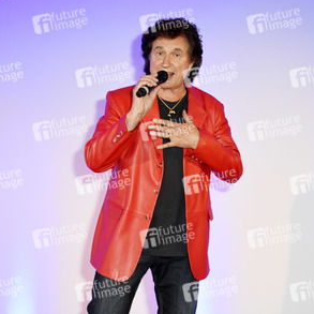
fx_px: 705
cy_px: 155
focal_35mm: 69
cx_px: 182
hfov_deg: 25.1
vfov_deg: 25.1
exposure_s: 1/160
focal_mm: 35
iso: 1600
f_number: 5.6
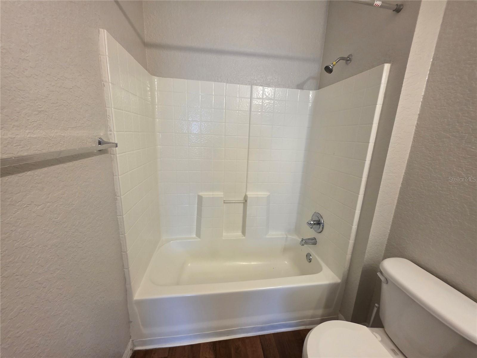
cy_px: 179
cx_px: 238
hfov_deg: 106.2
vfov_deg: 89.9
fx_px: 179
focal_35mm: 13
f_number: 1.9
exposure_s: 1/120
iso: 250
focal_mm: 2.2
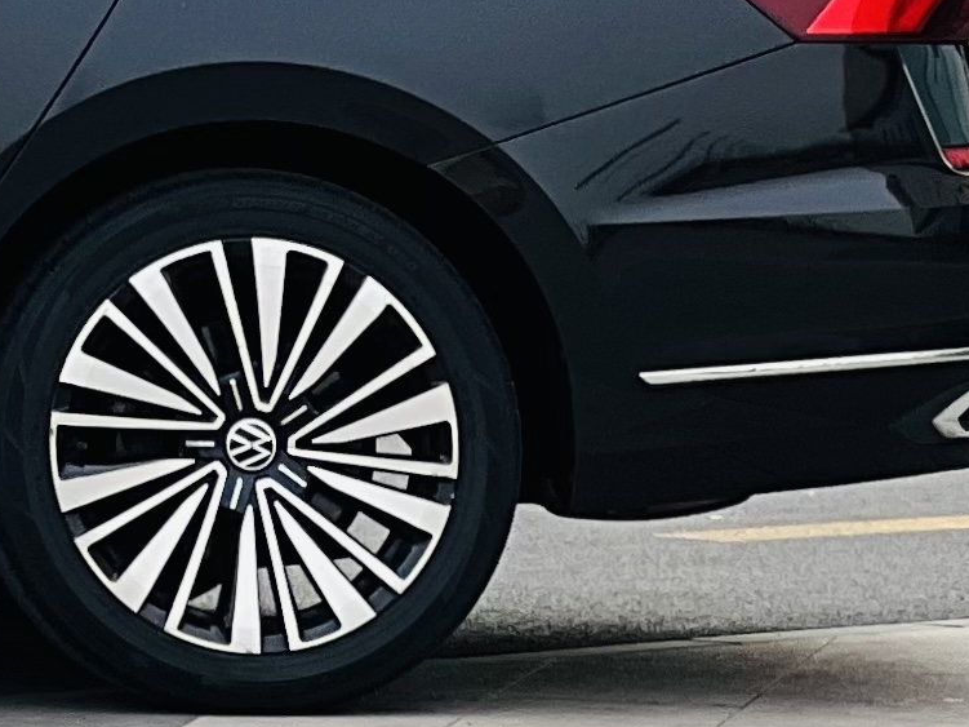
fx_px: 10272
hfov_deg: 5.3
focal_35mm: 367
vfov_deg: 4.0
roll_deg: -0.5
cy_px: -895
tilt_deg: +2.9
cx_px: -910
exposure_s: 1/172
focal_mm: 9
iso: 32
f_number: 2.8
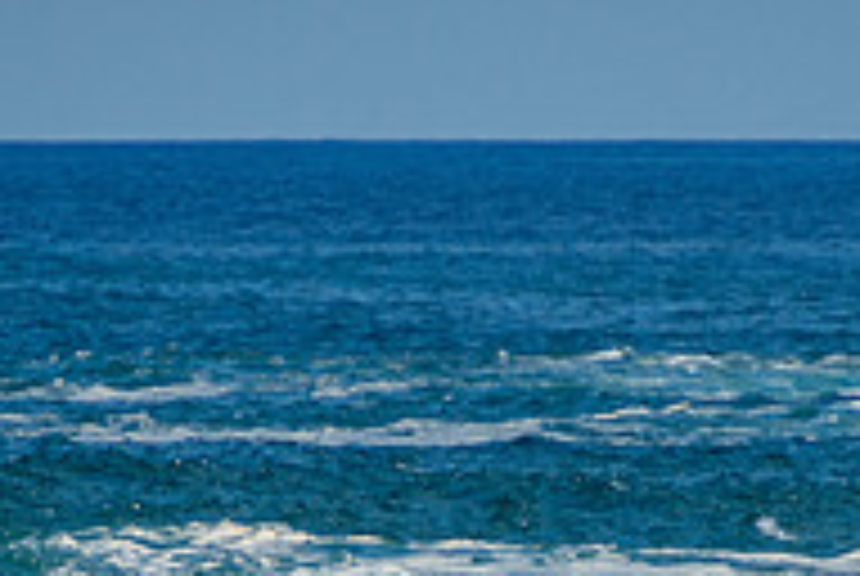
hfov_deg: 1.1
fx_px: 45363
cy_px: 826
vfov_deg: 0.7
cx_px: 549
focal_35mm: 1896
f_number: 5.6
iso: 320
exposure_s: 1/2000
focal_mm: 400
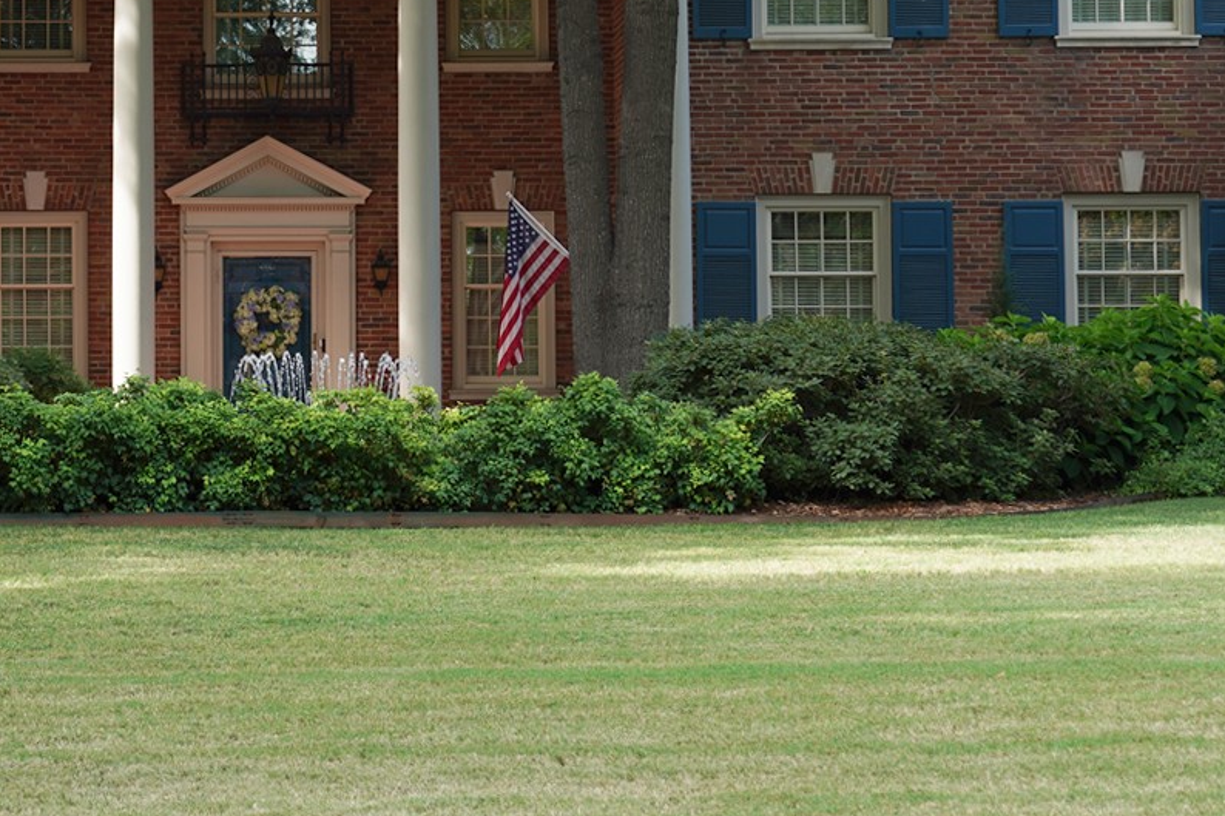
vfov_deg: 10.9
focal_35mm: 126
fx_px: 4286
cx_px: 35
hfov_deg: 16.0
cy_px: 216
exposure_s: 1/100
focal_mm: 50
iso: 100
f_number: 5.6
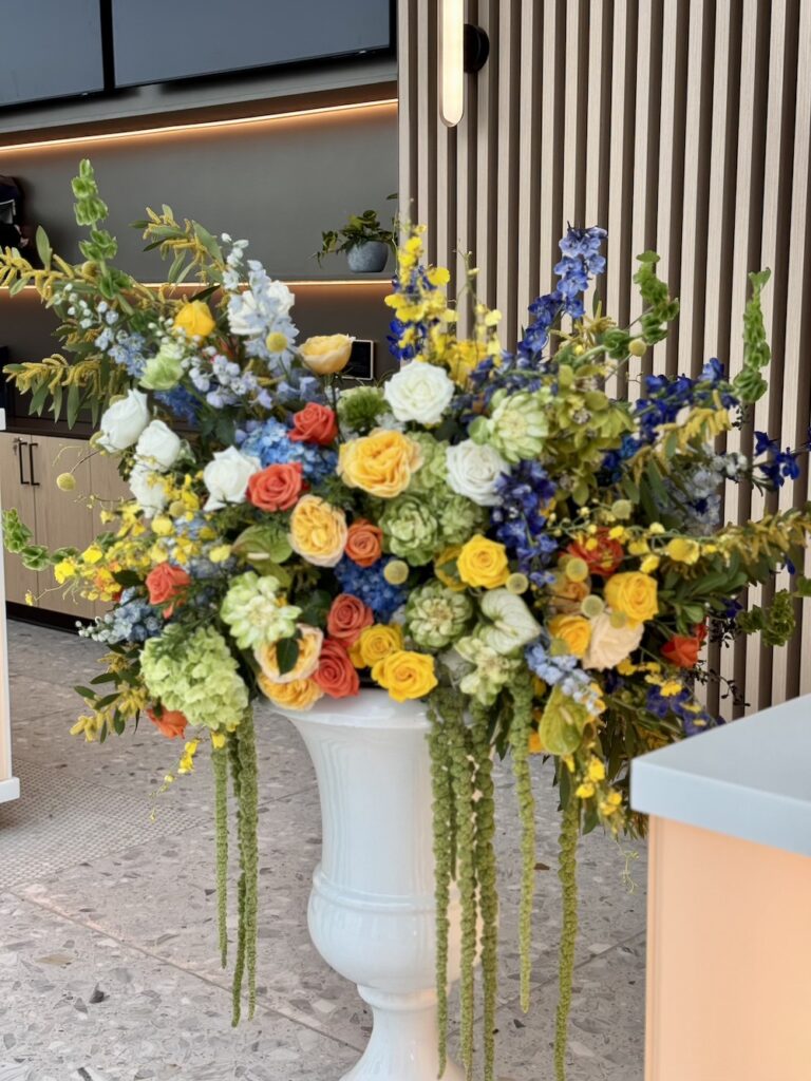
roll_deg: +0.6
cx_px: 406
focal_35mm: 48
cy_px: 540
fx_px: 1499
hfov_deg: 30.3
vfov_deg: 39.7
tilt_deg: -9.1
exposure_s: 1/242
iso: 64
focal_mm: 6.76
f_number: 1.78
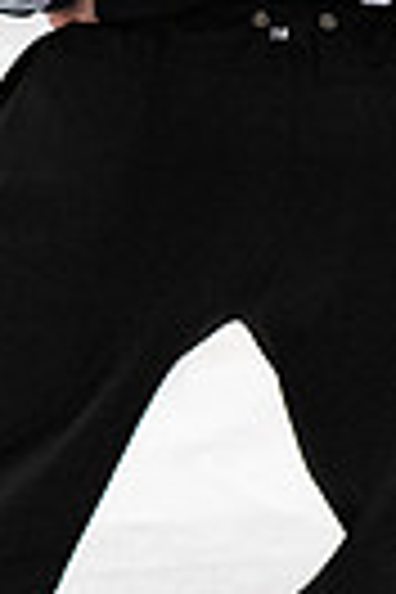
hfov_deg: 2.2
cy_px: -192
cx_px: 313
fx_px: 10163
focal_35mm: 616
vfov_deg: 3.3
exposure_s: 1/800
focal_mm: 70
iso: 2000
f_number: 3.5
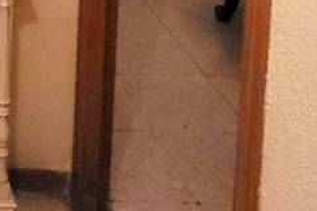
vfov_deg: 11.8
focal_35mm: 86
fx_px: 757
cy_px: -345
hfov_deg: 20.4
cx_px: -156
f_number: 2.2
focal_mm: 1.74
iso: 400
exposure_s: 1/33.3
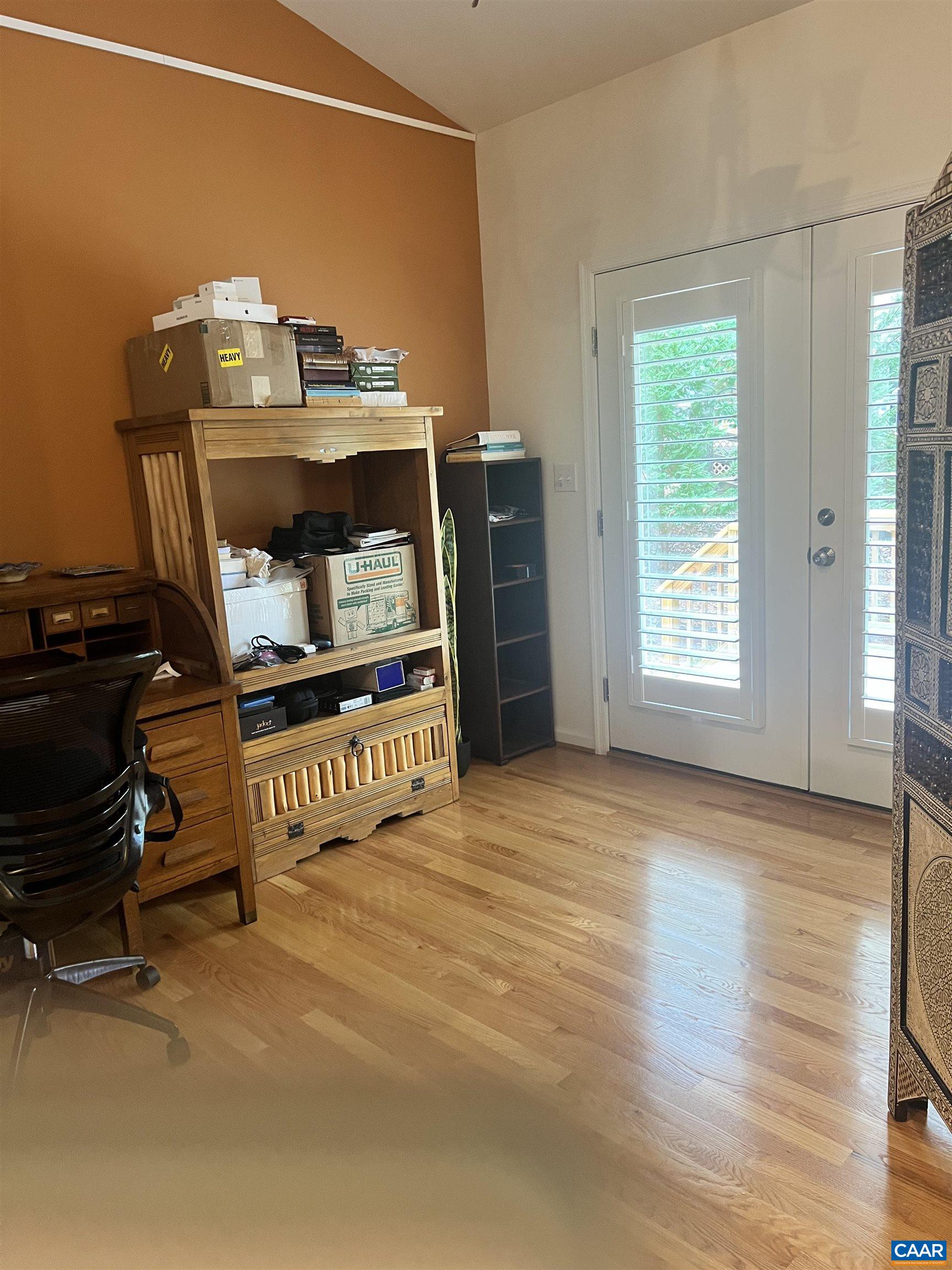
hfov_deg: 53.1
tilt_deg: -9.1
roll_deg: +3.5
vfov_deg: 67.3
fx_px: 953
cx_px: 476
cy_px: 635
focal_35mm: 26
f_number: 1.5
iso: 200
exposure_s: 1/60
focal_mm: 5.7
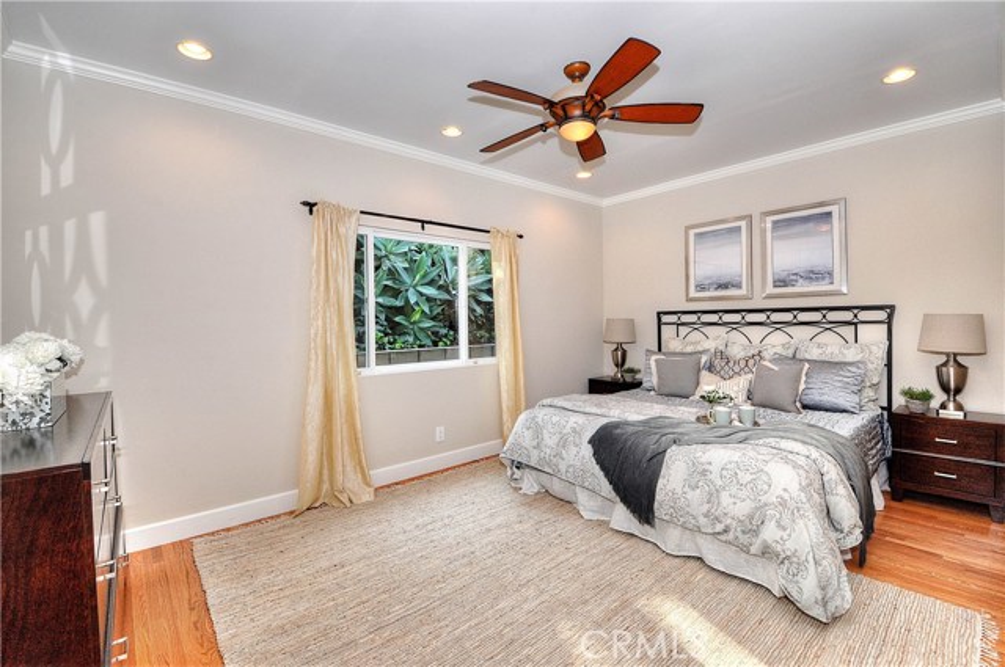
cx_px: 502
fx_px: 418
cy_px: 334
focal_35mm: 15
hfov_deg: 100.5
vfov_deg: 77.2
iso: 400
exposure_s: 1/60
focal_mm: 10
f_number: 13
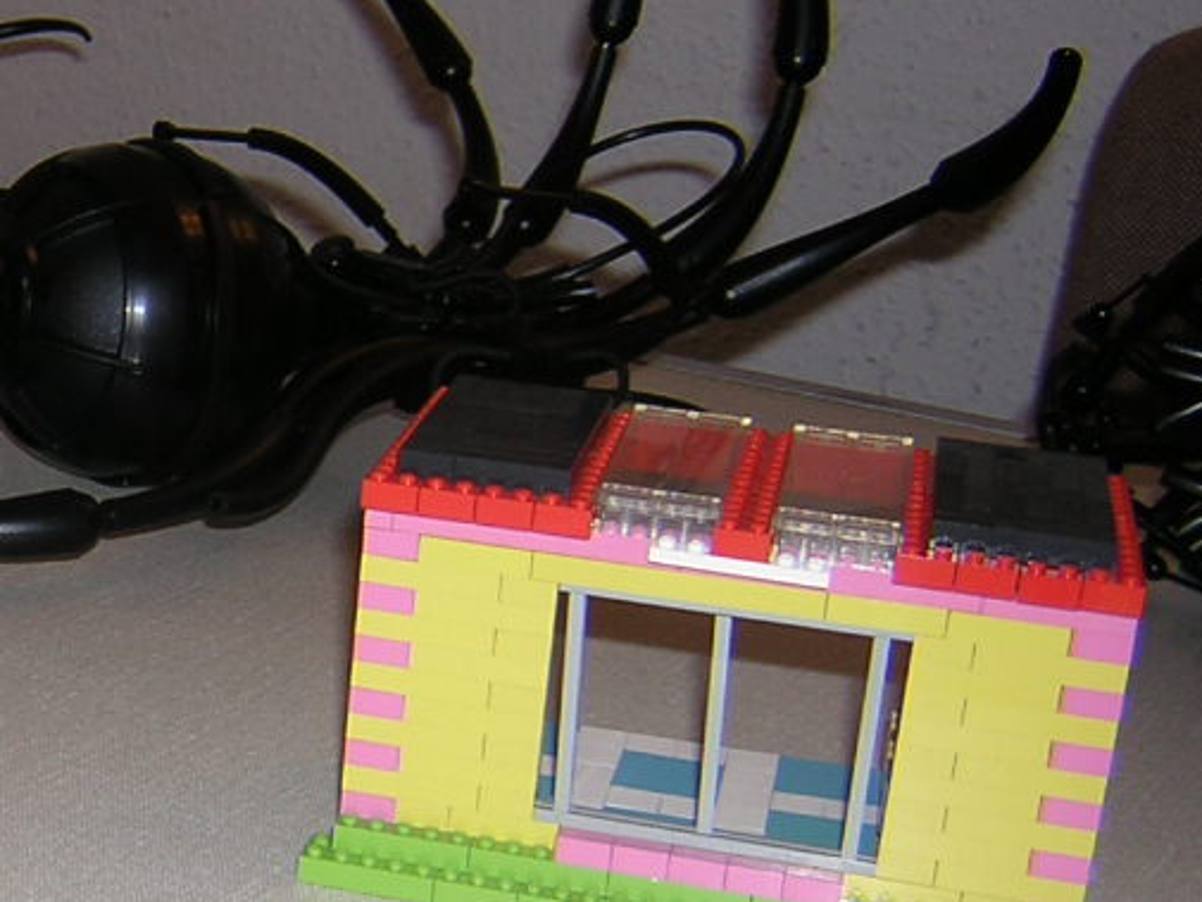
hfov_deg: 25.5
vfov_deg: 20.2
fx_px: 2535
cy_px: 524
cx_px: 38
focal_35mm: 73
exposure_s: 1/60.1
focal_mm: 4.7
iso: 100
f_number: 2.6
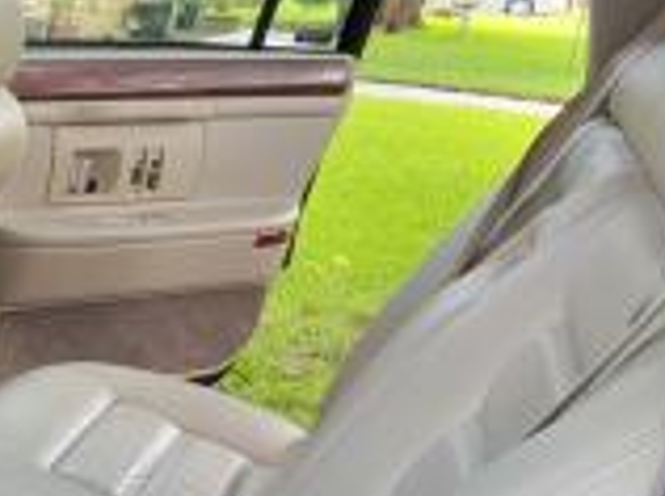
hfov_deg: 21.6
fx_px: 1592
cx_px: -168
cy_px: 517
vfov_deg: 17.3
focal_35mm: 83
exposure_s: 1/120
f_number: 1.8
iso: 160
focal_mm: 5.4
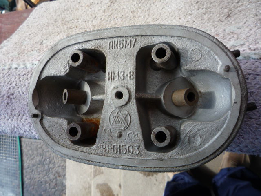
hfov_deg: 60.0
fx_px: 226
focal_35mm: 30
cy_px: 98
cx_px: 130
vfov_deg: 46.8
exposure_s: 1/125
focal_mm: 5.2
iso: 100
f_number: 4
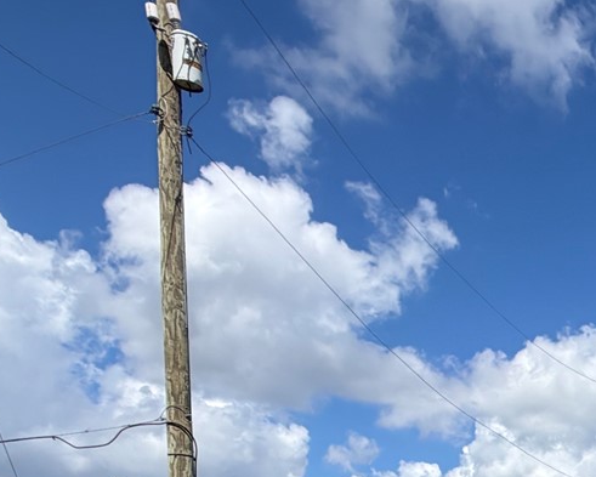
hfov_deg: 25.1
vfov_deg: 21.7
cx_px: 895
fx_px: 1006
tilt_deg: -2.7
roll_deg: +0.7
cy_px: 737
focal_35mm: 57
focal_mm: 2.22
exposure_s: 1/985
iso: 20
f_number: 2.2
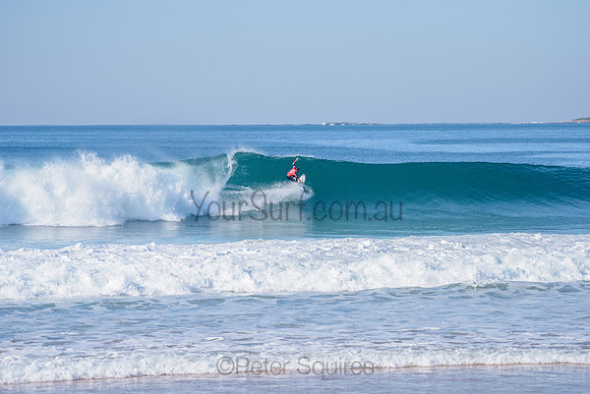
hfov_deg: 10.3
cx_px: 295
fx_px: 3278
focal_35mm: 200
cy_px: 197
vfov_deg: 6.9
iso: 250
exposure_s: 1/2500
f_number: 5.6
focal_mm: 200
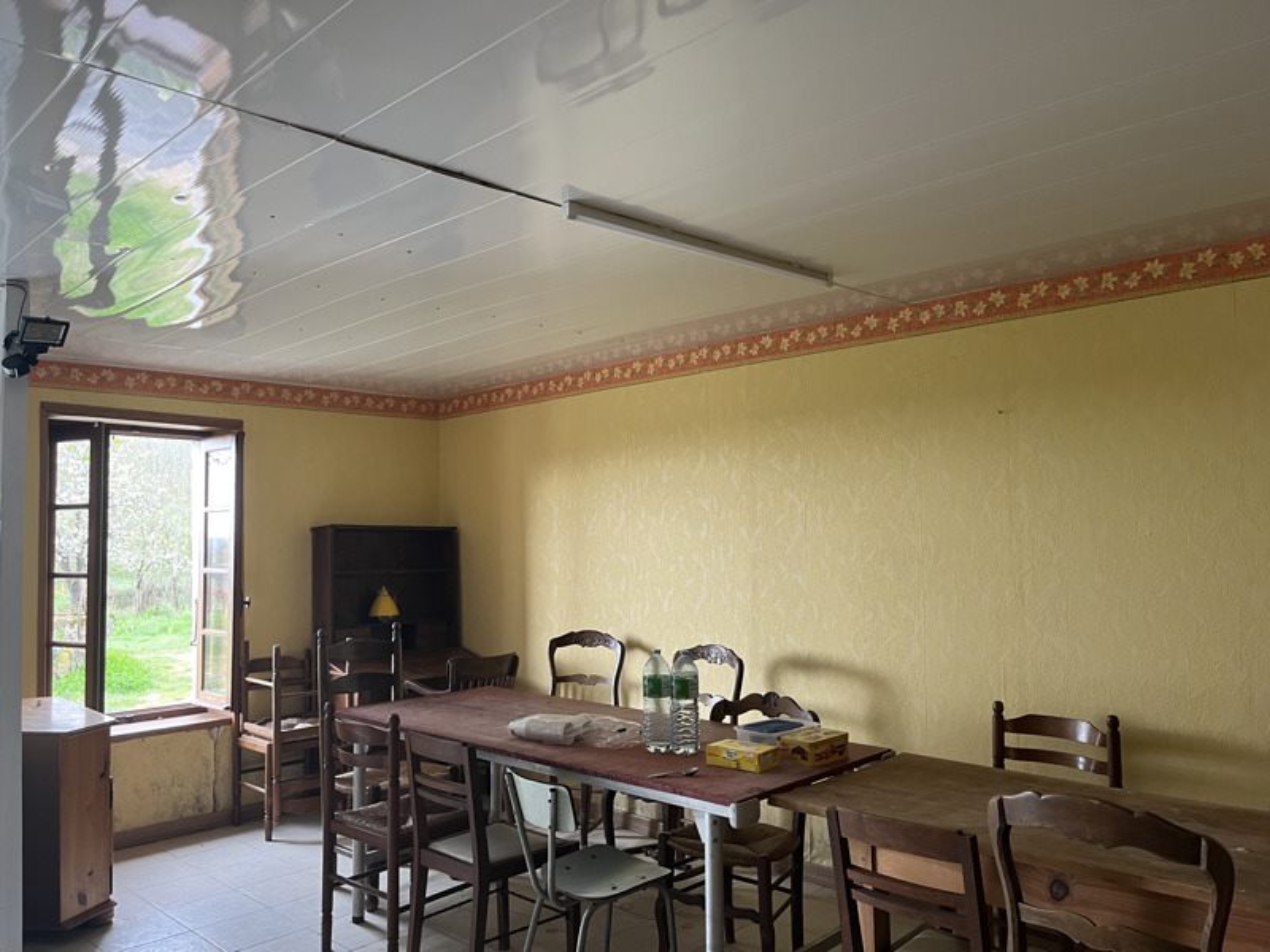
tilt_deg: +3.8
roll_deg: +1.5
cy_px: 476
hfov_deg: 67.3
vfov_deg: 53.1
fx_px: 954
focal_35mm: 26
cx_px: 635
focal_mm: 5.1
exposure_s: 1/73
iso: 125
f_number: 1.6
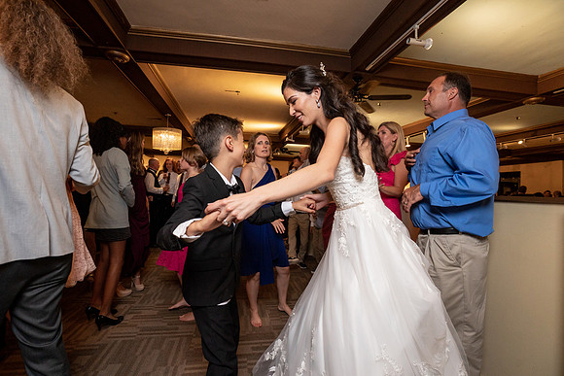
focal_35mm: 16
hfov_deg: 95.4
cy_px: 184
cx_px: 275
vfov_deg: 72.5
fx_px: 257
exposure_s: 1/200
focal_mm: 16
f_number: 5.6
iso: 2000
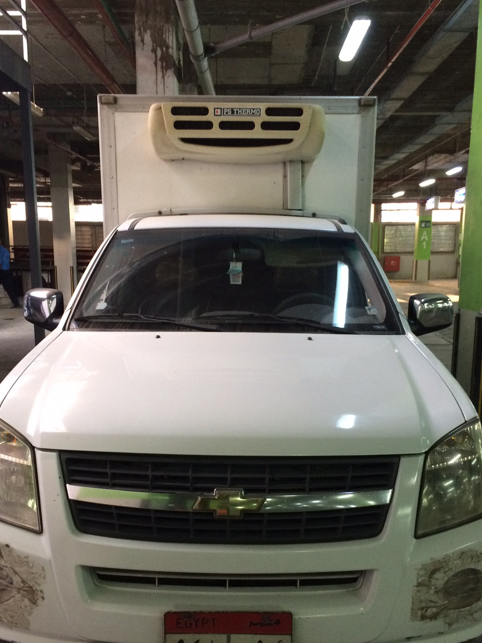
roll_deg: +1.3
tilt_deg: -12.2
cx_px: 233
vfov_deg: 51.1
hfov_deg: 39.6
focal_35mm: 36
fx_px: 668
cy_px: 380
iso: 200
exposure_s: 1/33
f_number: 2.2
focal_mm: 4.15
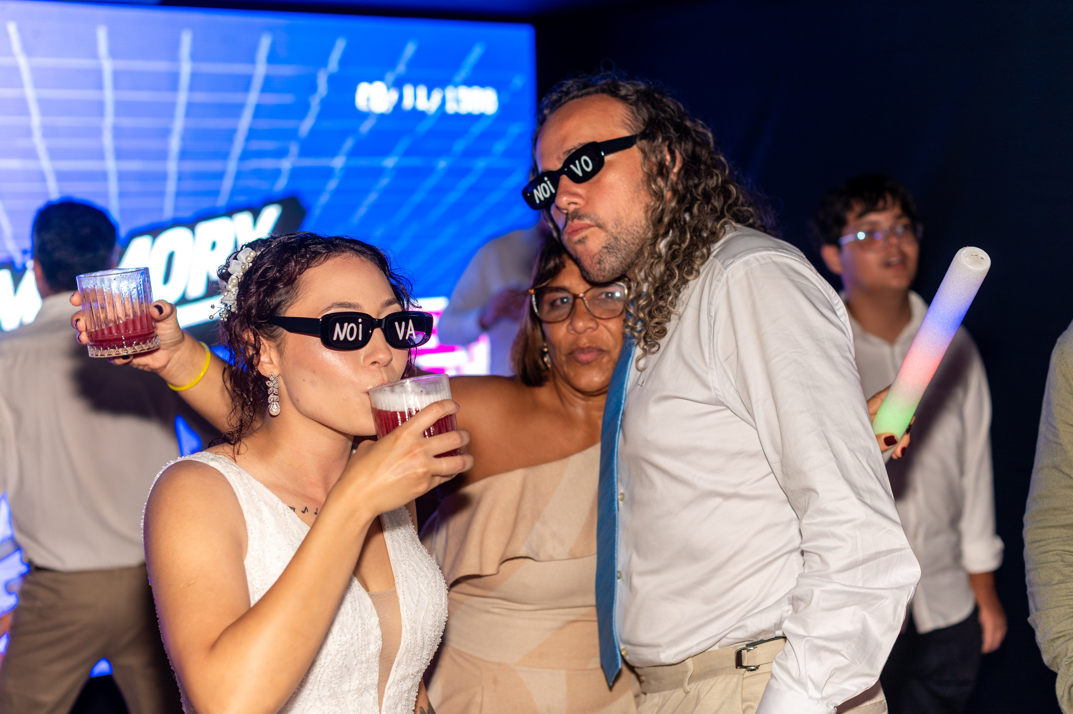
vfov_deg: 27.0
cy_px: 357
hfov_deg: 39.6
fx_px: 1489
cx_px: 536
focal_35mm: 50
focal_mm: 50
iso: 500
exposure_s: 1/200
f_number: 2.2
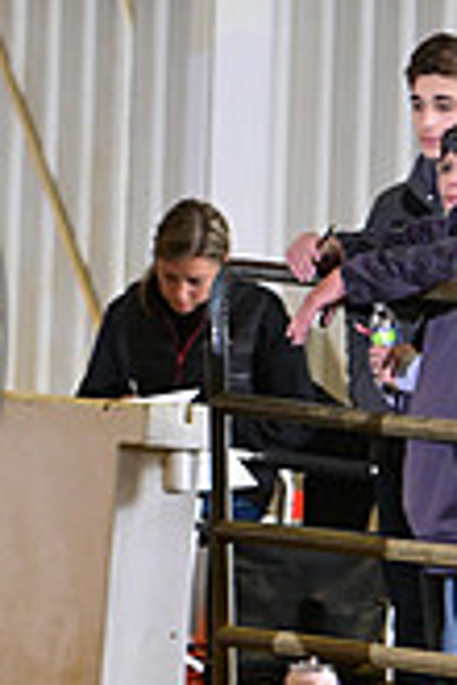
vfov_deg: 3.6
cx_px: -486
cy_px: 330
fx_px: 11024
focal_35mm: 579
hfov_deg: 2.4
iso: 2500
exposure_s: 1/200
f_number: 4.5
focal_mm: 165
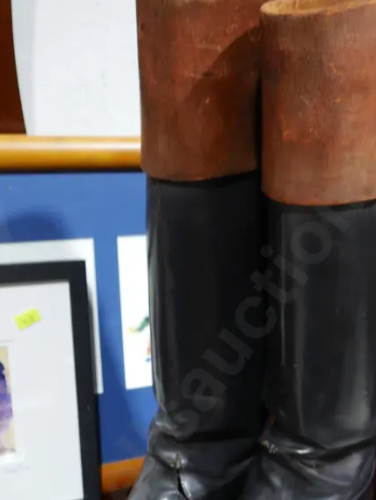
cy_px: 346
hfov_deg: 29.1
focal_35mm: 50
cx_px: 232
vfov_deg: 37.6
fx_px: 723
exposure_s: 1/60
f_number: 3.5
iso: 640
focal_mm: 14
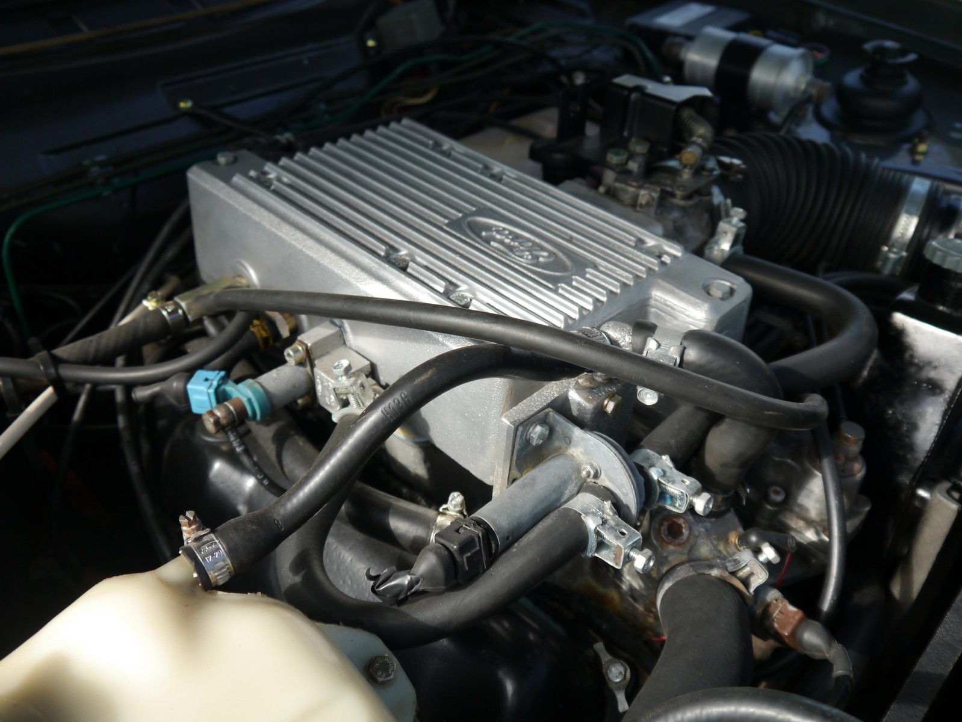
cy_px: 361
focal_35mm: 32
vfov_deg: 44.2
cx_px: 481
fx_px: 890
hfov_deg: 56.8
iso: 160
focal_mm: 16
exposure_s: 1/100
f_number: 4
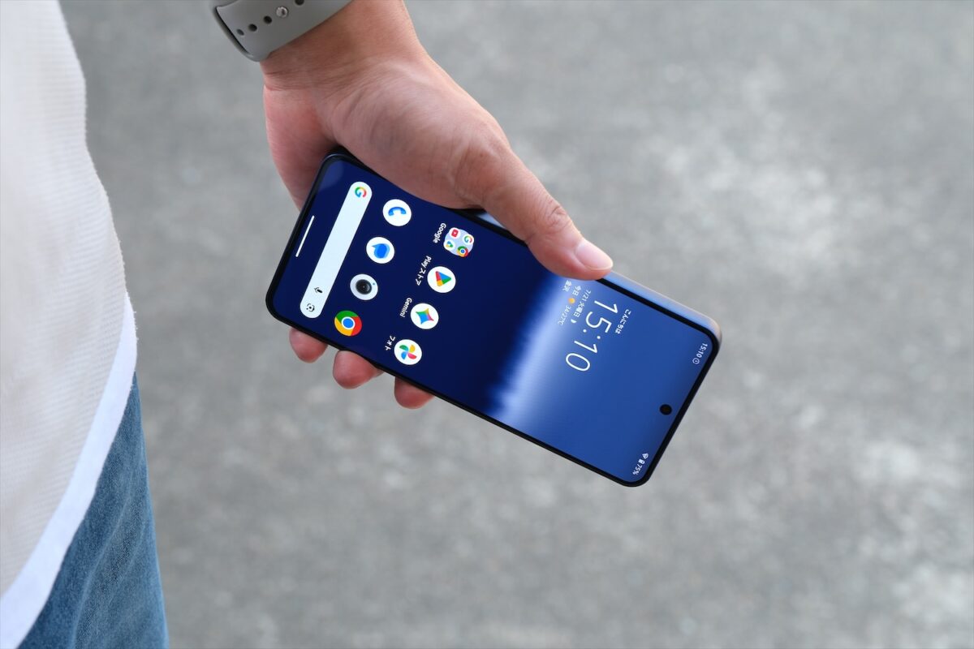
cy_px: 324
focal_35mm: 83
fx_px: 2245
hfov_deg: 24.5
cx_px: 487
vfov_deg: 16.5
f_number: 5
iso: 200
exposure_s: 1/125
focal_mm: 55
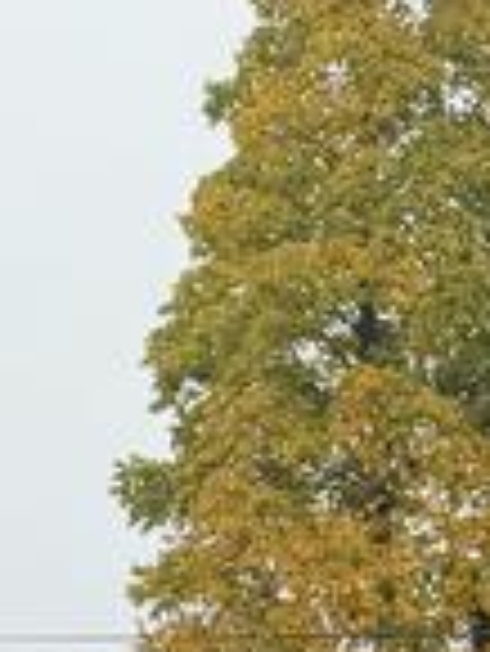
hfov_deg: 9.2
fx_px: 2997
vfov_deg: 9.5
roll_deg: -1.1
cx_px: -108
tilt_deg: -16.8
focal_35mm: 159
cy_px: 2005
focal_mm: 6.76
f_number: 1.78
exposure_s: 1/440
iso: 80
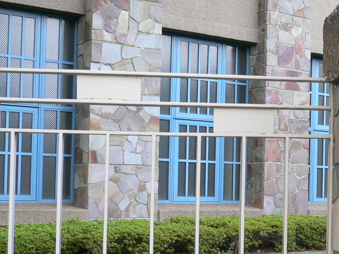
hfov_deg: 25.3
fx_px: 735
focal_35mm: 75
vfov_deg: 19.5
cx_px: 297
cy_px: 188
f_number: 2.8
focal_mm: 5.8
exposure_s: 1/60
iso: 100
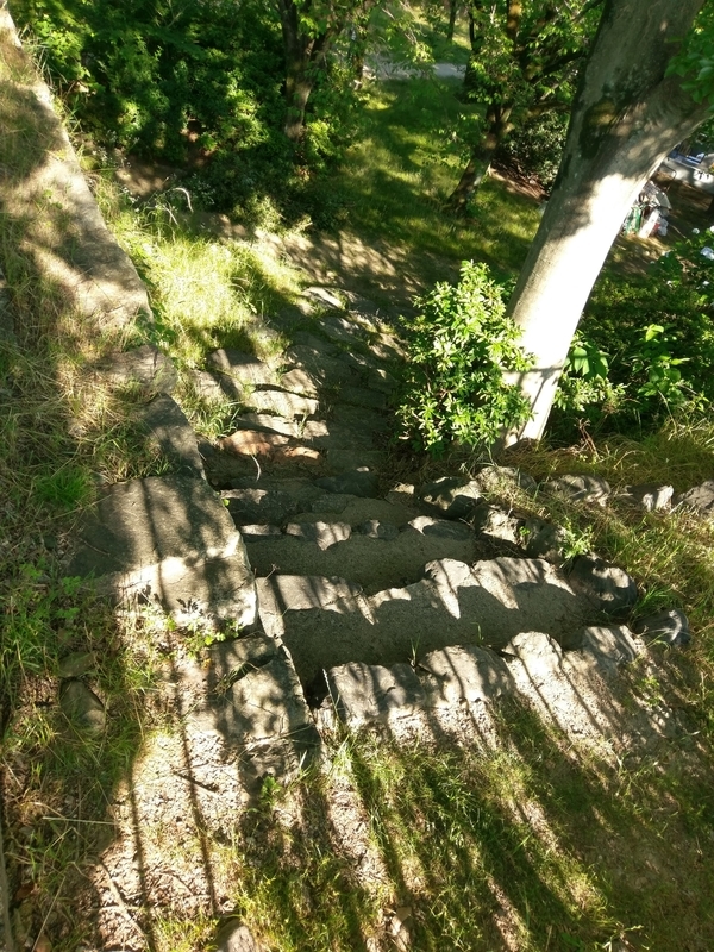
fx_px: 715
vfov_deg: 67.3
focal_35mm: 26
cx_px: 357
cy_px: 476
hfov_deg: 53.1
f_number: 1.8
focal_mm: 4.58
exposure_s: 1/311
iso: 100
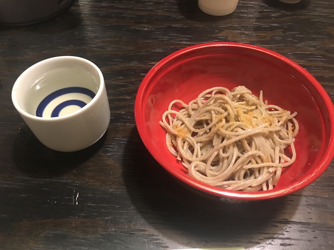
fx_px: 280
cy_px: 125
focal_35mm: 29
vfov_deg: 48.2
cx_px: 167
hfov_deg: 61.7
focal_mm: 4.15
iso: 64
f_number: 2.2
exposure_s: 1/4
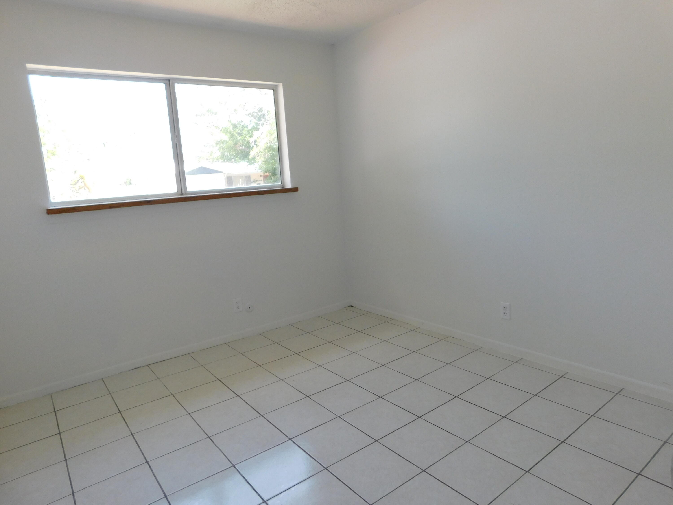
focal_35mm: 23
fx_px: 447
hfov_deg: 73.9
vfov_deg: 58.9
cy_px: 252
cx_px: 336
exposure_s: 1/80
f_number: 3
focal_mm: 4
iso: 125
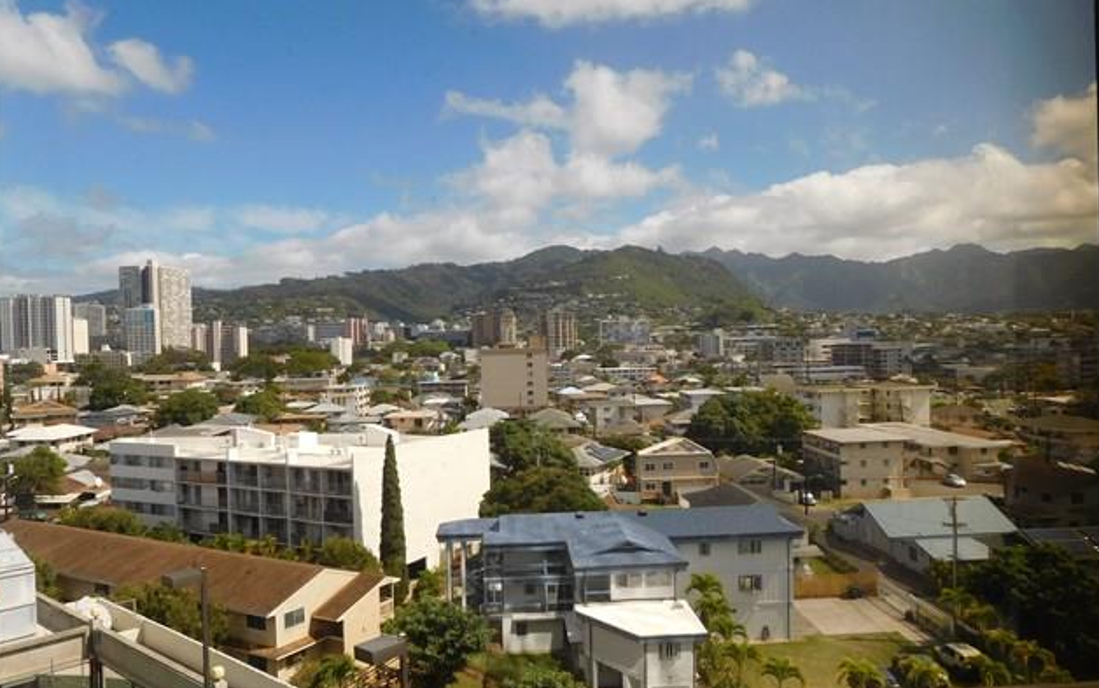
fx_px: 809
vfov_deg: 46.0
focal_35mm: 27
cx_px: 551
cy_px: 364
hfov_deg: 68.4
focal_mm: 4.5
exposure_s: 1/320
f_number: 3.4
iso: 125
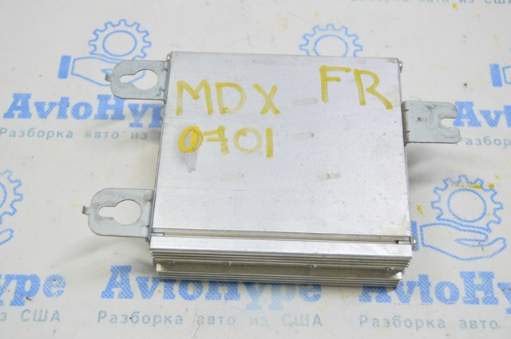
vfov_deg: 26.4
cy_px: 170
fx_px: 723
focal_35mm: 51
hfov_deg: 38.9
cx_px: 256
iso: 400
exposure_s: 1/20
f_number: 5.6
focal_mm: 34
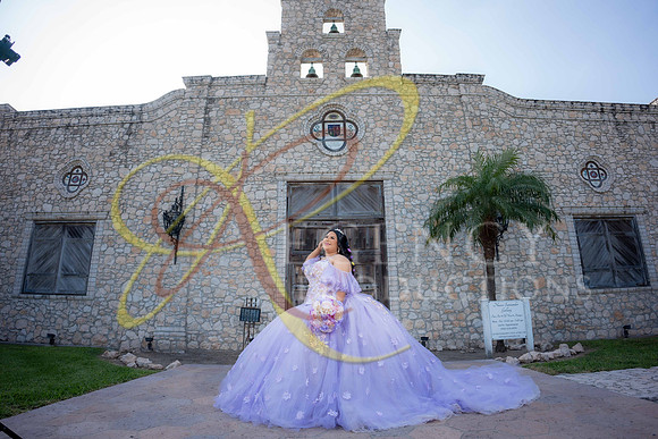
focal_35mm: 20
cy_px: 220
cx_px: 329
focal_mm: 20
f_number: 2.8
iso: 125
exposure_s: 1/800
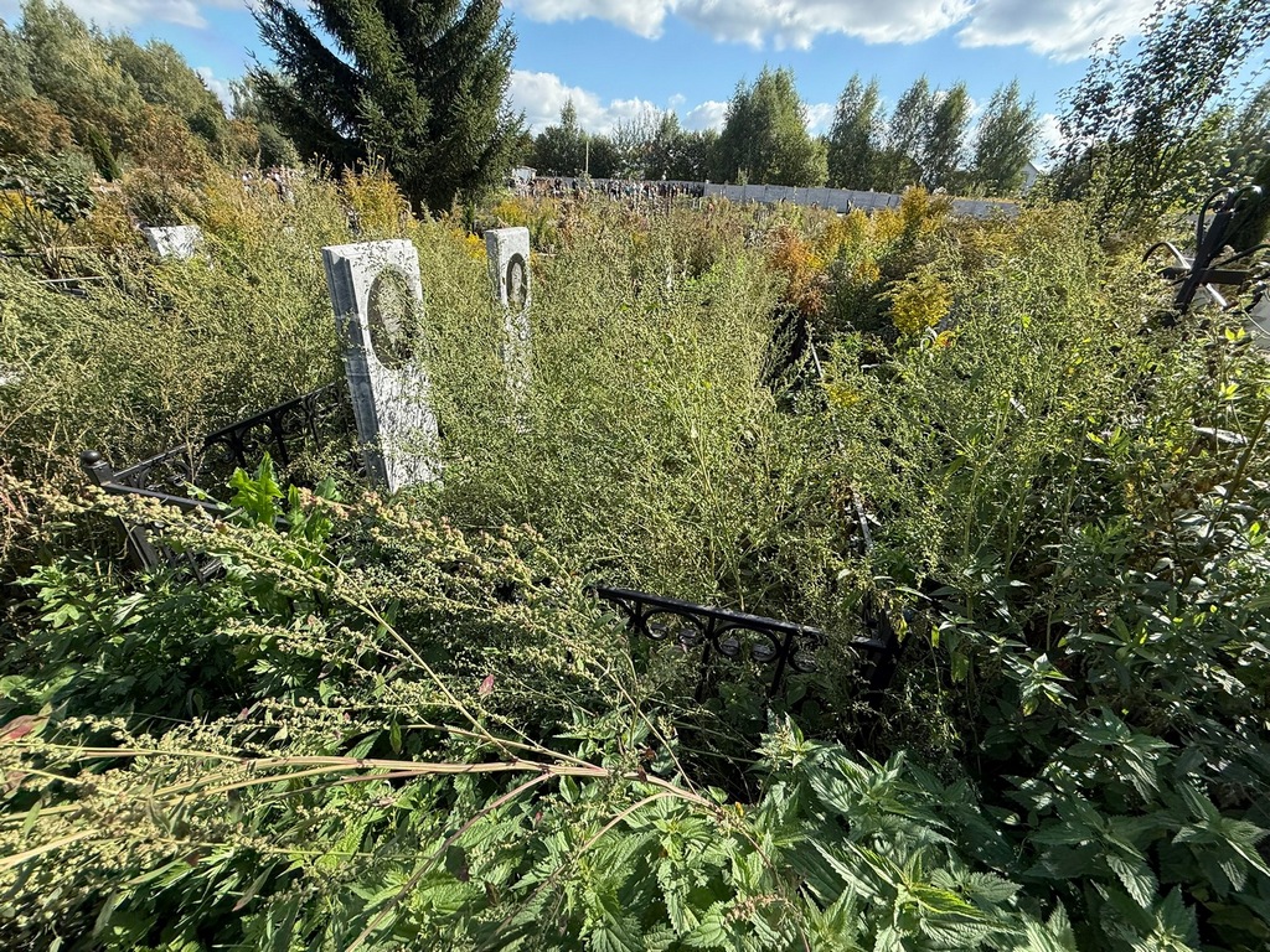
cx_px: 635
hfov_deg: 102.1
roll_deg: -1.5
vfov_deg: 85.7
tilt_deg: -30.4
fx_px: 514
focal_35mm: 14
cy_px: 476
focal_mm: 2.22
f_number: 2.2
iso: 50
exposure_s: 1/619
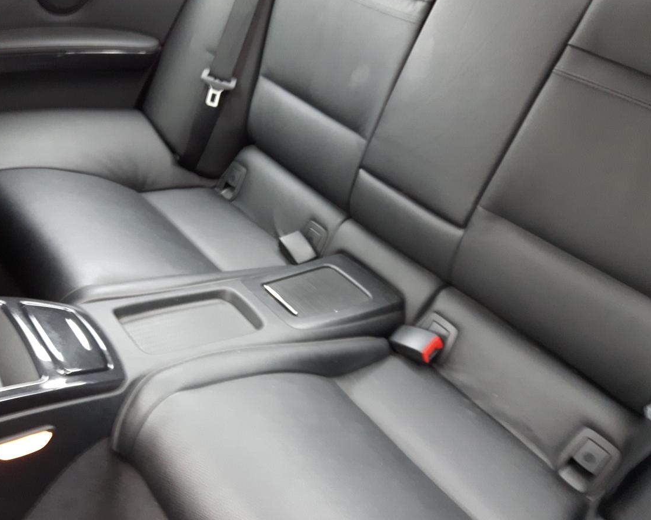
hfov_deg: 51.3
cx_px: 275
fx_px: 674
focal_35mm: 35
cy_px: 276
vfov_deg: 42.2
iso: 200
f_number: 1.9
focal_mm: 3.7
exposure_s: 1/25
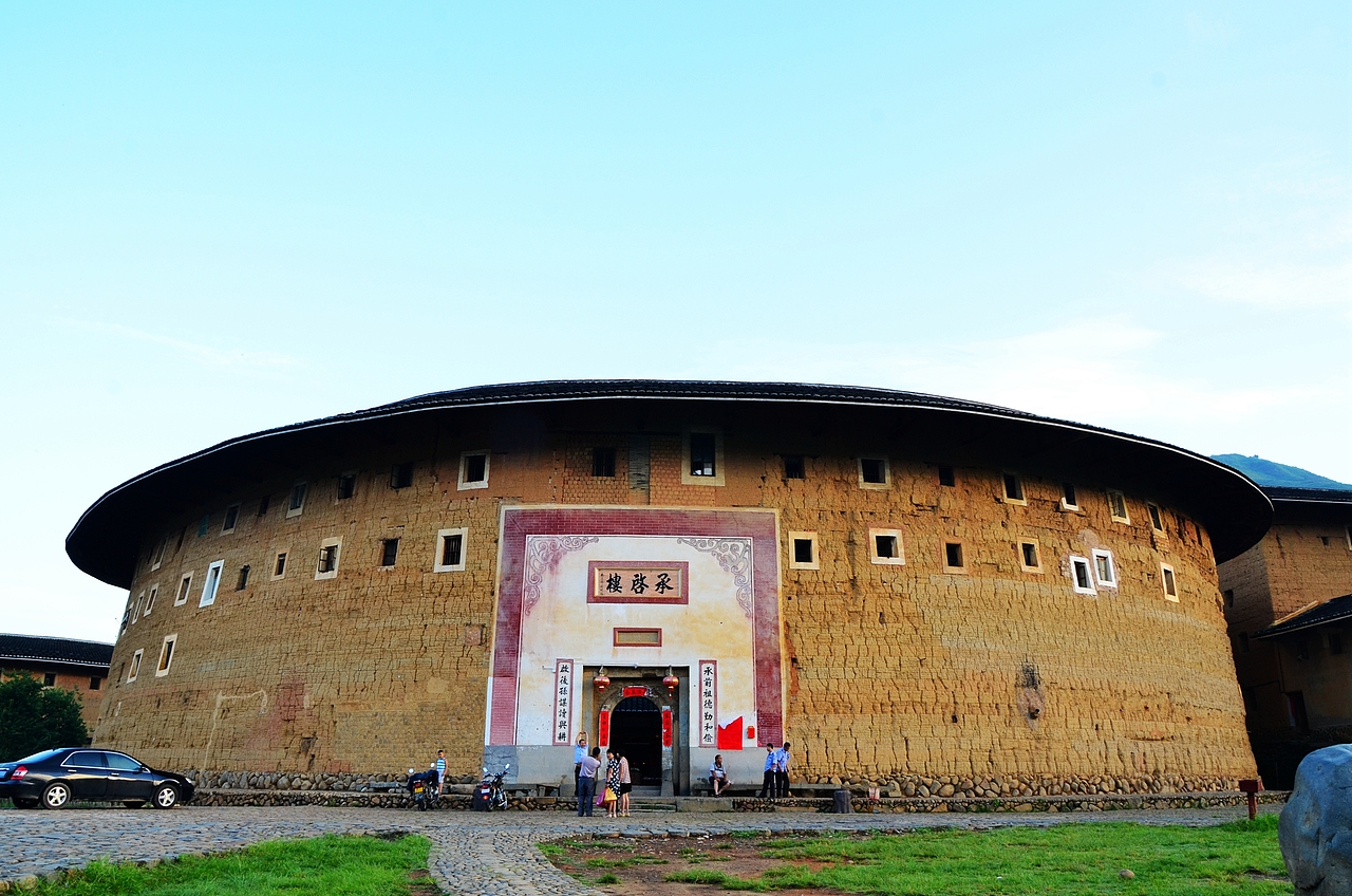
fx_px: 1012
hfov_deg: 67.5
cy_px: 448
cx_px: 676
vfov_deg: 47.7
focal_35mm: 27
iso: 250
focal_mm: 18
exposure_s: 1/40
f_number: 11
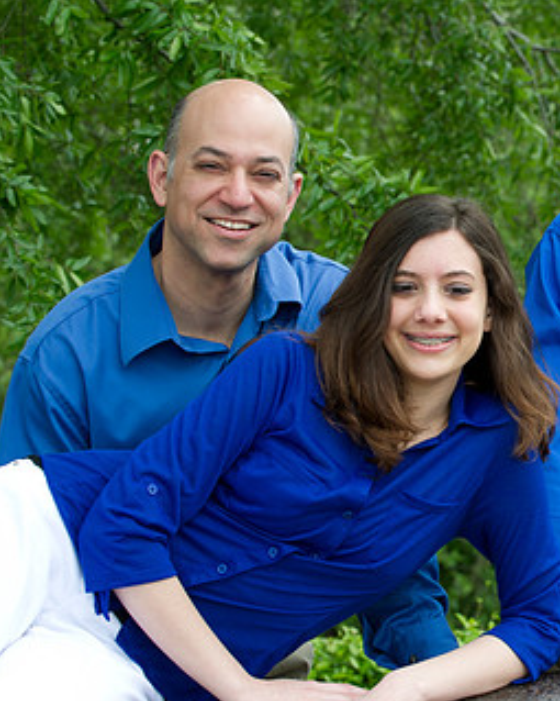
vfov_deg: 13.8
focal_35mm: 140
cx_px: 593
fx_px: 2902
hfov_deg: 10.9
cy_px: 352
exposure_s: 1/125
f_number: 5.6
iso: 320
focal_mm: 82
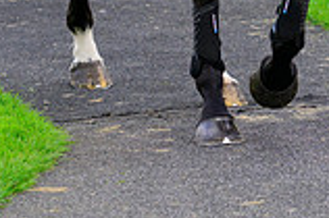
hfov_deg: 4.0
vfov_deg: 2.7
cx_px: 296
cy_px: -178
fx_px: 4702
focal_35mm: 515
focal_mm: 140
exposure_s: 1/1600
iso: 800
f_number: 5.6
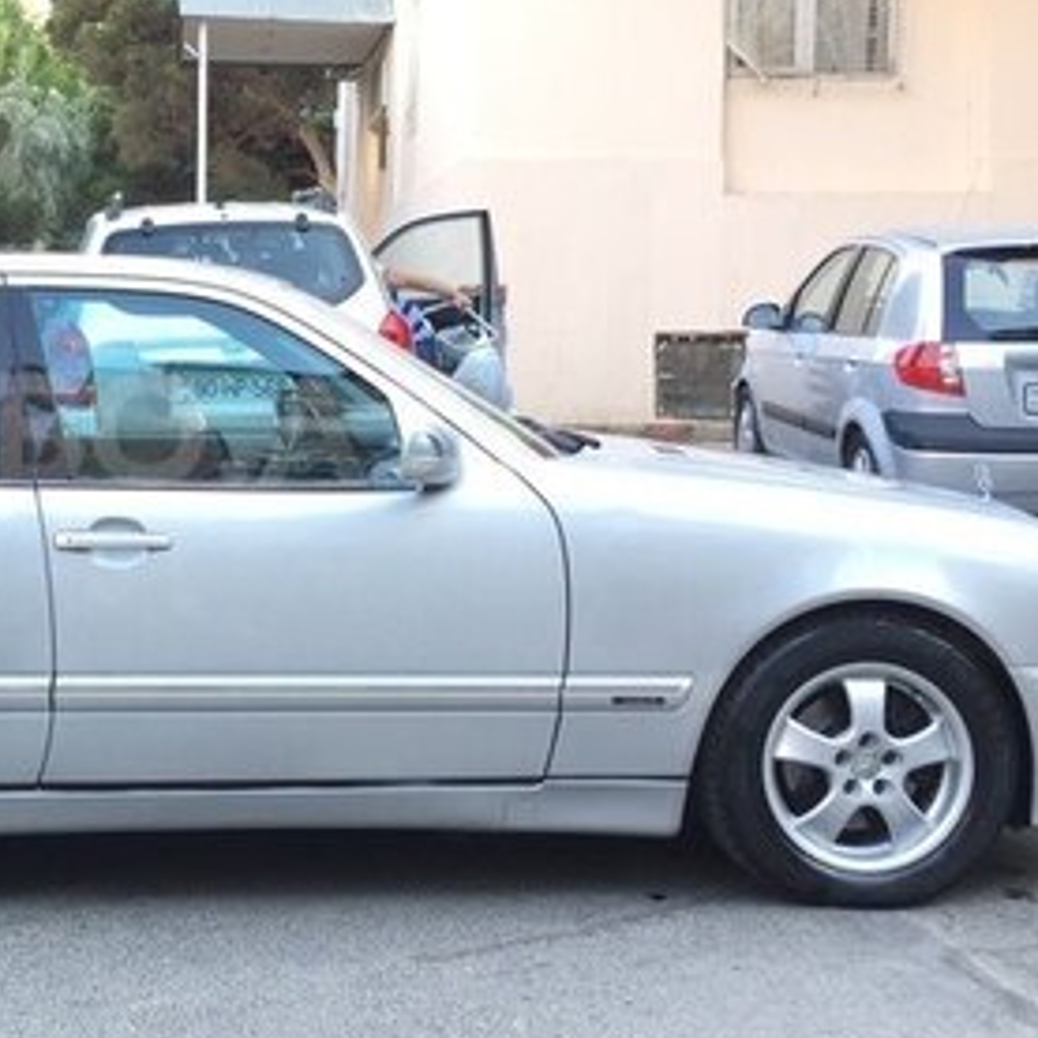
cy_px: 429
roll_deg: -0.3
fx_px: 2069
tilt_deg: -4.2
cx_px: 75
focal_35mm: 61
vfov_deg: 28.1
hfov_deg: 27.0
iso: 40
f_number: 2.2
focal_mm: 4.15
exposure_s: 1/50
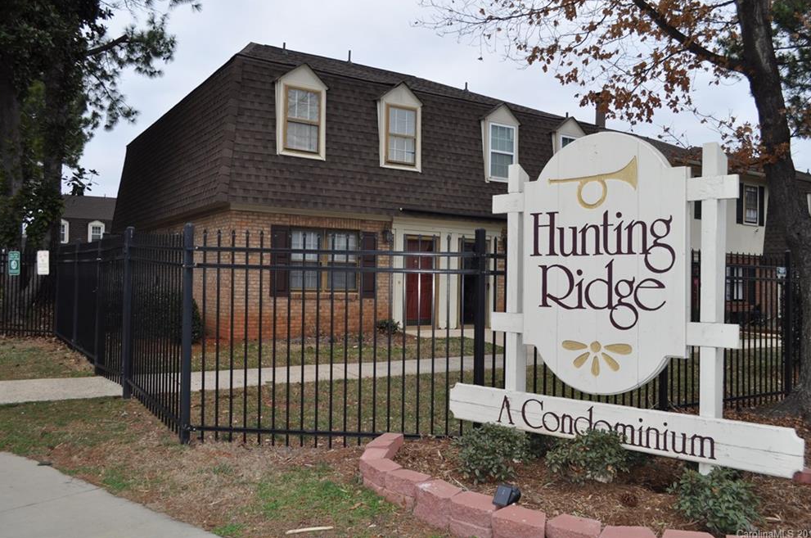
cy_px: 263
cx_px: 406
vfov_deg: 42.2
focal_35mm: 31
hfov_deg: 60.4
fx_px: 697
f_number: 6.7
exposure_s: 1/200
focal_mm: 20
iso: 200
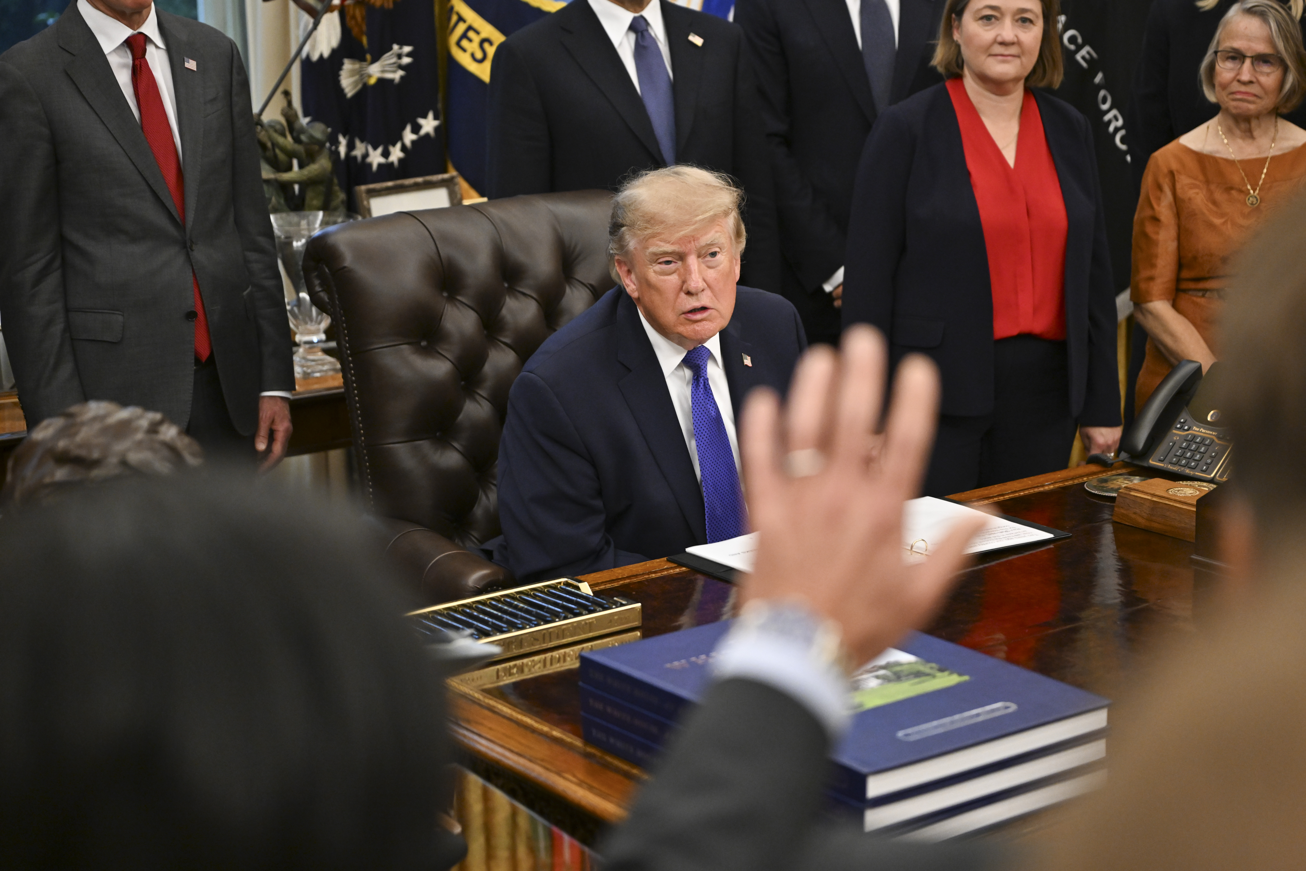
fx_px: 2539
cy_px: 436
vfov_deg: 19.5
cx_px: 653
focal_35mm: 70
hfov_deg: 28.8
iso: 3200
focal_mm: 70
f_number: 2.8
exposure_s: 1/400
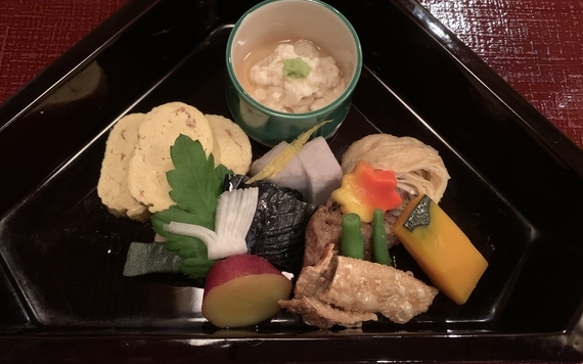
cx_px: 293
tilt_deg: -72.2
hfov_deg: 64.6
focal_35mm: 29
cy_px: 153
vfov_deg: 43.0
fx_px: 461
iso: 800
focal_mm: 4.25
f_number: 1.8
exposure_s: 1/30
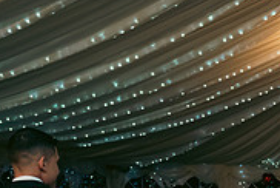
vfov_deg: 14.3
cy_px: 290
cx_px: 218
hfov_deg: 22.6
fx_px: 693
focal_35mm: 89
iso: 800
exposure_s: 1/160
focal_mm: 28
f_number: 3.5
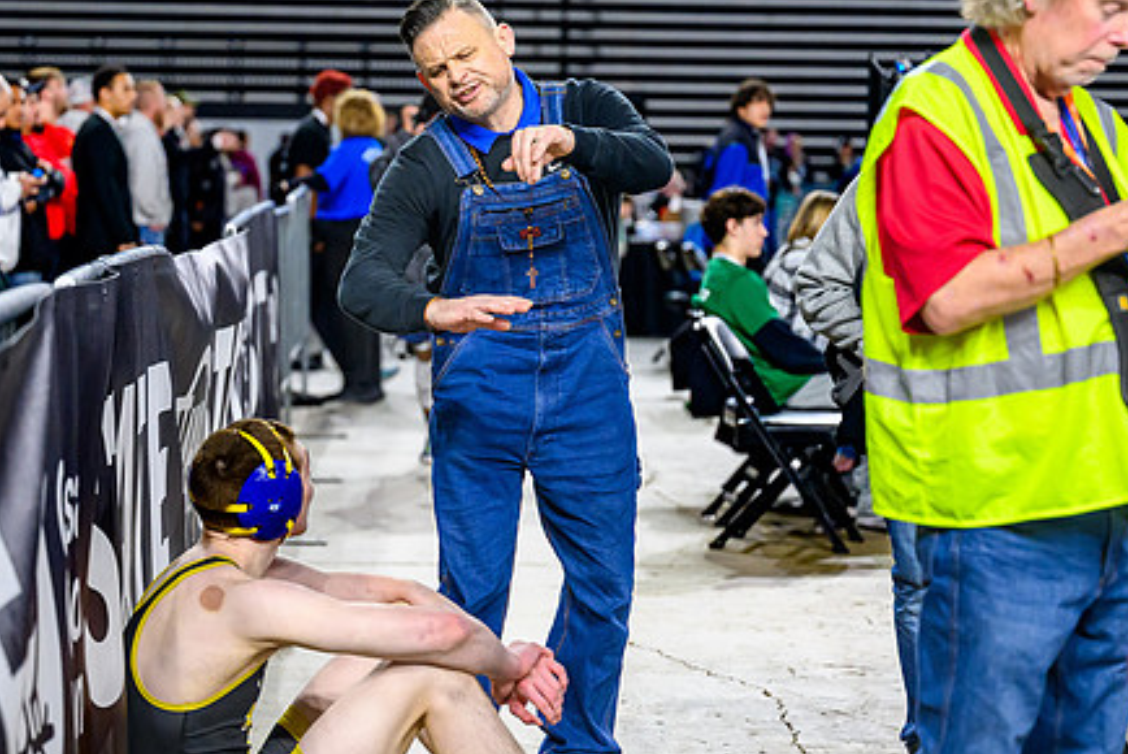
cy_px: 393
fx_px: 3919
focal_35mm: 125
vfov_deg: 11.0
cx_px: 465
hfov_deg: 16.4
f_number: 2.8
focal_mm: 70
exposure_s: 1/800
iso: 2500
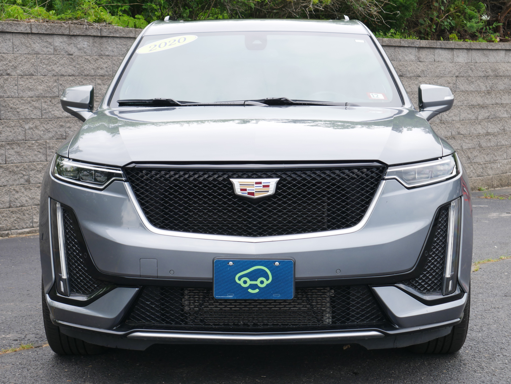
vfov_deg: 19.9
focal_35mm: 74
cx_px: 256
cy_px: 192
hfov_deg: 26.3
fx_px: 1093
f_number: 6.3
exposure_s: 1/160
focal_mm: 37
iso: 200
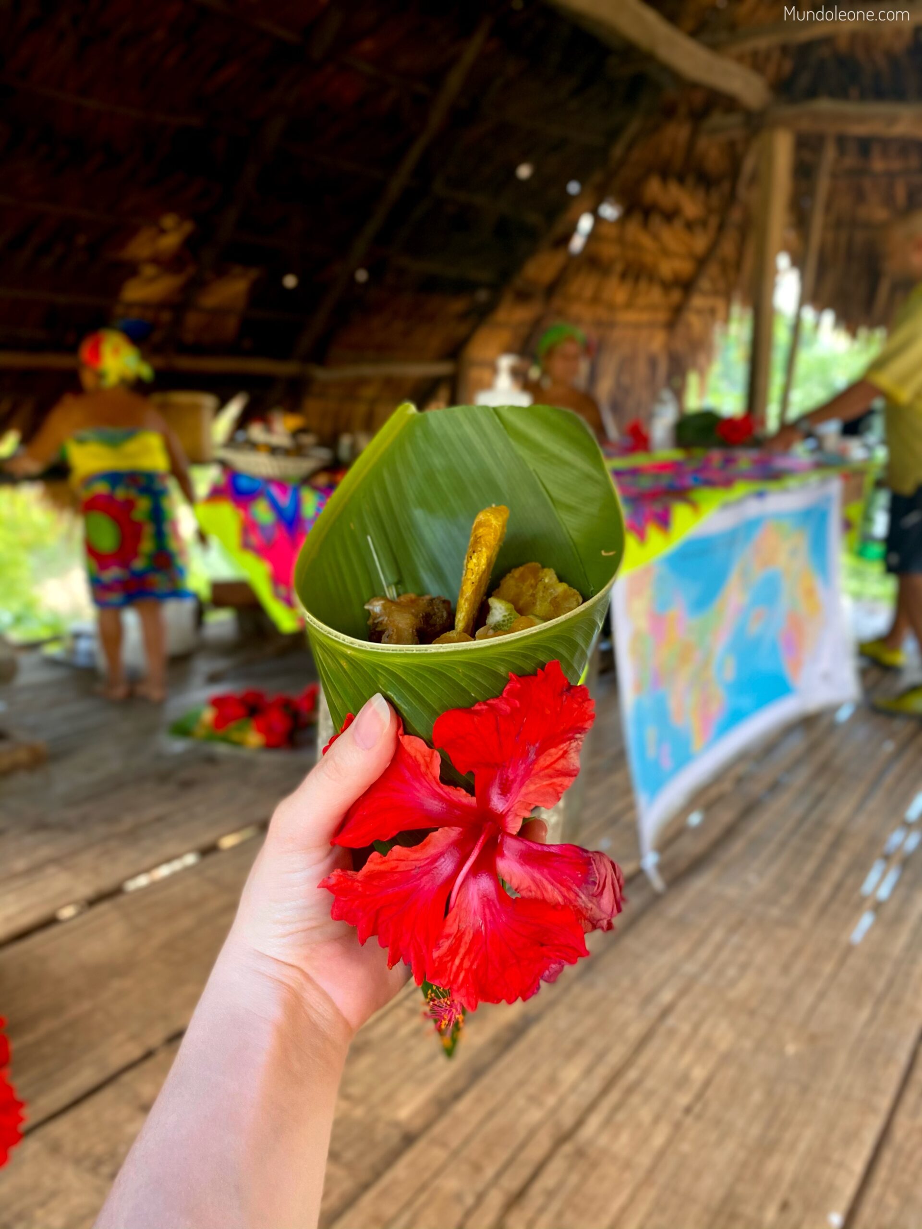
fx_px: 923
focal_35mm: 26
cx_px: 461
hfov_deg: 53.1
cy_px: 614
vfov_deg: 67.3
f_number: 1.8
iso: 125
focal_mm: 4.25
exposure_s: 1/93
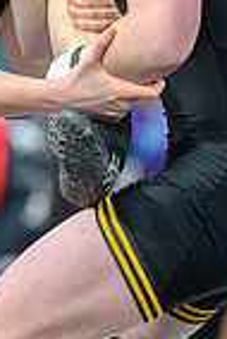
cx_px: 92
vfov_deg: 2.6
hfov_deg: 1.8
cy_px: 168
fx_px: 7378
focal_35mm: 782
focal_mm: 155
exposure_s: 1/800
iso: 4500
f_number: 2.8
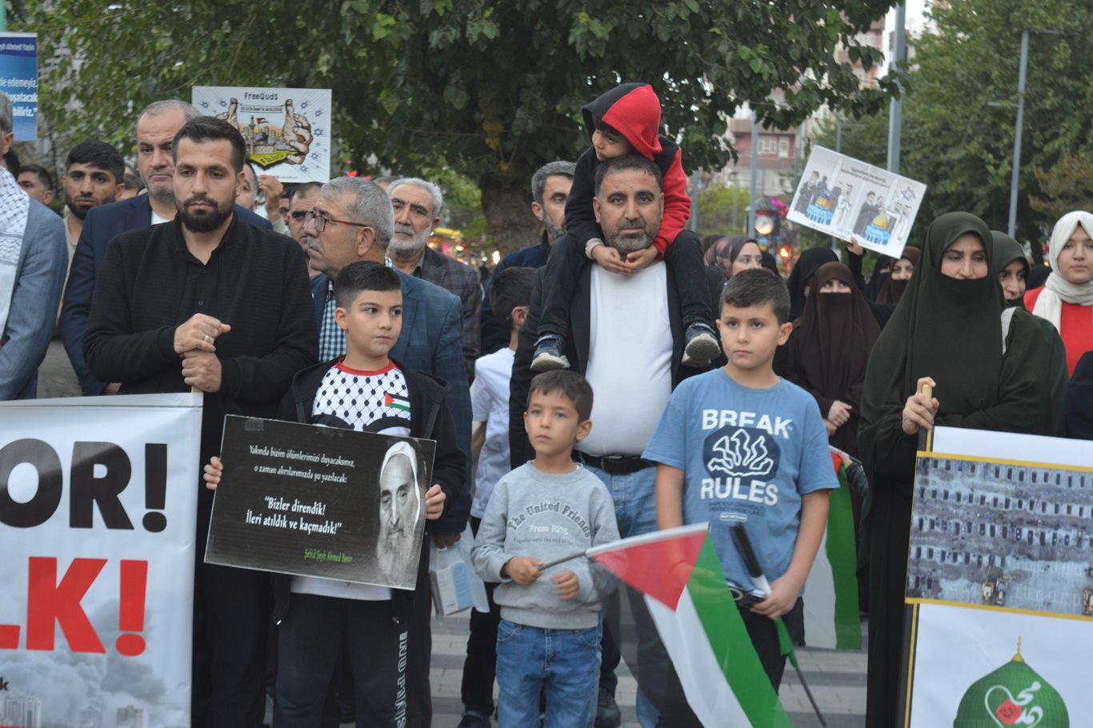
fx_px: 2367
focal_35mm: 78
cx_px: 546
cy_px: 364
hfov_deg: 26.0
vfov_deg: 17.5
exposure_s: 1/20
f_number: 5.6
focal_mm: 52
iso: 400
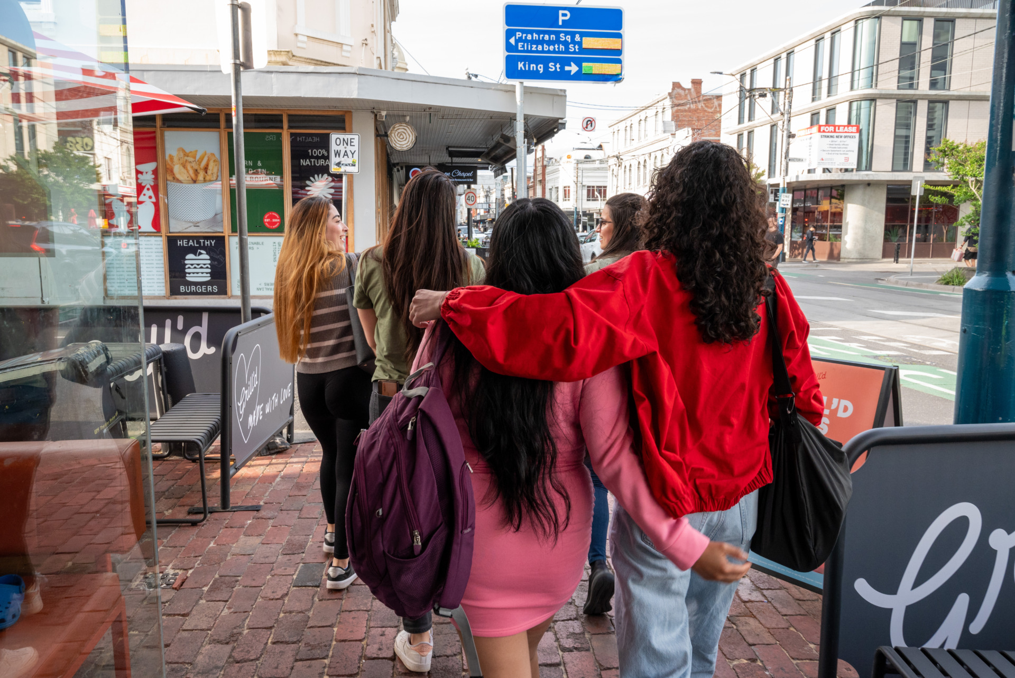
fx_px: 818
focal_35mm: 29
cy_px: 339
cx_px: 508
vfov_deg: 45.0
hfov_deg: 63.6
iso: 1000
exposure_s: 1/200
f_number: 9
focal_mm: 29
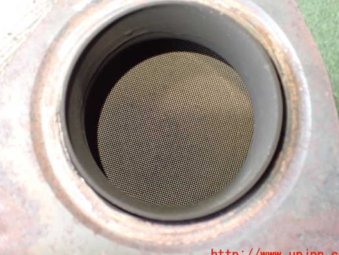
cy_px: 119
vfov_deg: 41.8
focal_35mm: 34
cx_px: 163
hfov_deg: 53.9
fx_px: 333
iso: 800
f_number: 2.3
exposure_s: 1/80
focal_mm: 5.4
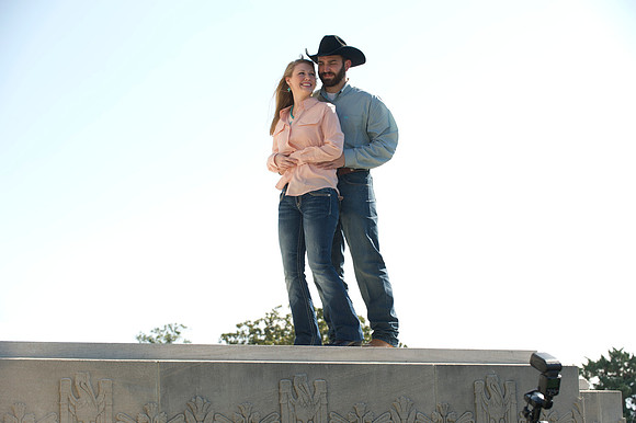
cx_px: 318
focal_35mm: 102
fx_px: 1801
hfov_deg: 20.0
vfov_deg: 13.4
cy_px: 212
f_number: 5.6
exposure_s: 1/250
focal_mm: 102
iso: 160
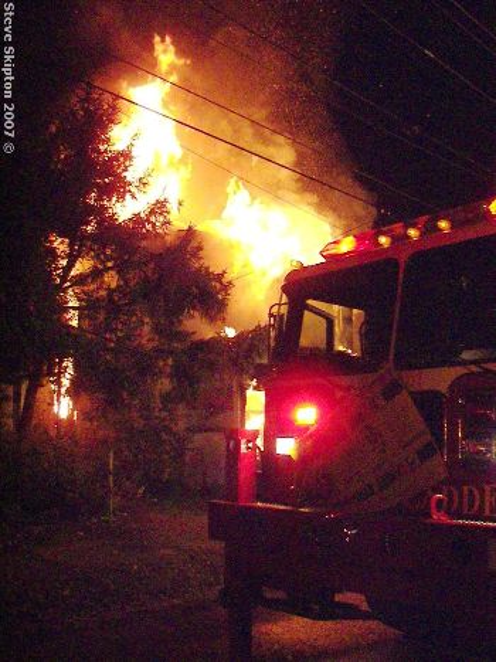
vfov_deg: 51.4
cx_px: 248
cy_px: 331
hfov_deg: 39.6
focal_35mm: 36
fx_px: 688
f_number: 2.8
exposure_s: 1/125
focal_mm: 6
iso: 800
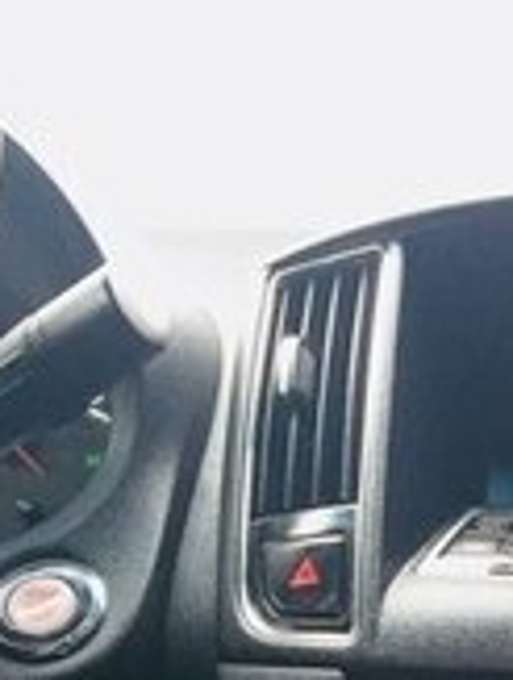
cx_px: 659
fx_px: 1732
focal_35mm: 88
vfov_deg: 19.9
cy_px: 947
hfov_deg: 16.0
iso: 160
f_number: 2.2
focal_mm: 4.15
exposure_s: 1/33
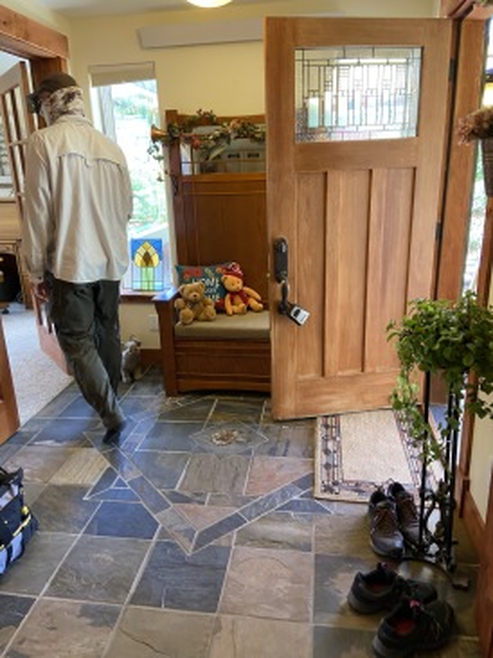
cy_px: 329
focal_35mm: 26
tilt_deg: -15.2
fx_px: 494
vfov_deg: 67.3
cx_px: 246
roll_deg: +1.6
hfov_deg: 53.0
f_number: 1.8
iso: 125
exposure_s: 1/60
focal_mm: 4.25
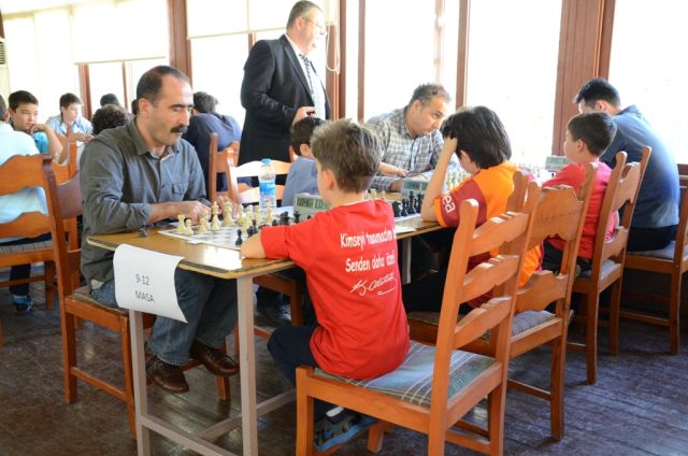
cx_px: 344
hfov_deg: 53.2
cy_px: 228
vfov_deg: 36.7
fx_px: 687
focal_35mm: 36
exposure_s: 1/80
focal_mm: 24
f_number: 3.8
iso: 1600
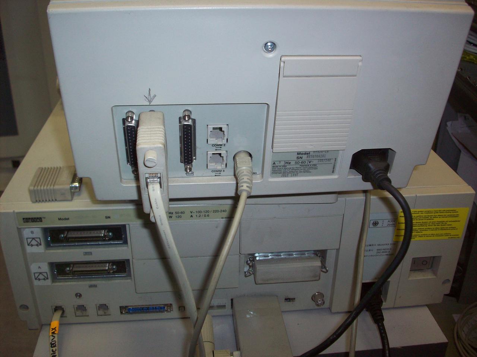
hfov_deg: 50.1
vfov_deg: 38.7
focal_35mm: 37
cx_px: 238
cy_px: 178
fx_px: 510
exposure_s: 1/64
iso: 80
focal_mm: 6.2
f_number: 2.8
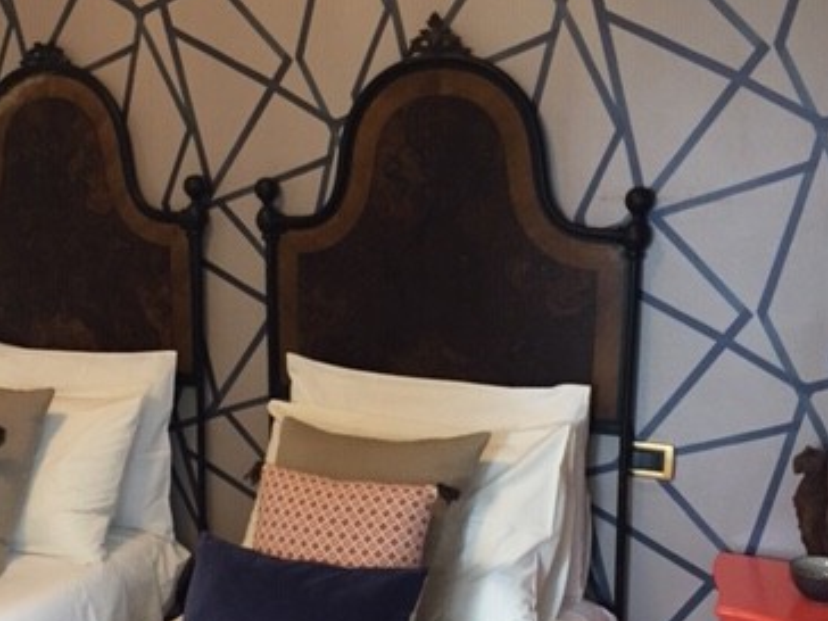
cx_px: 362
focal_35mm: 51
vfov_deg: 28.5
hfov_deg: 37.4
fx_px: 1220
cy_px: 362
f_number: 2.2
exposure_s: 1/33
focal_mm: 4.15
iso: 200
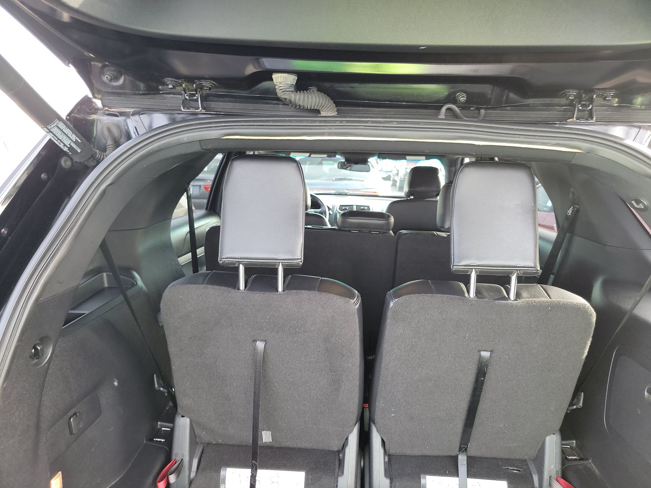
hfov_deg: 71.6
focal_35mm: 24
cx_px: 326
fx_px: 451
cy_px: 244
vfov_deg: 56.8
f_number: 1.8
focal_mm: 6.7
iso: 184
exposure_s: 1/59
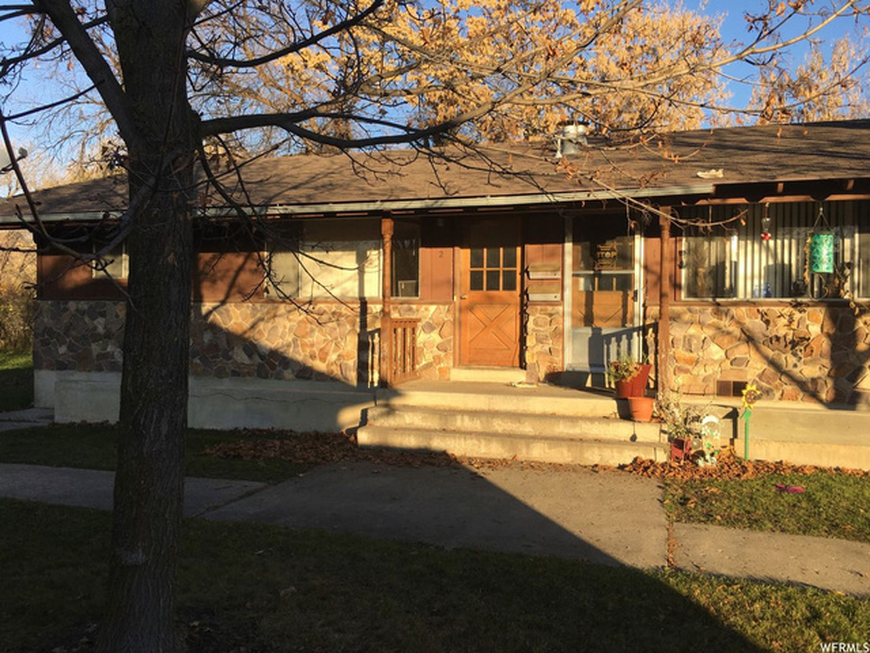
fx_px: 729
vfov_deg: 48.2
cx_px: 435
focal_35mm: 29
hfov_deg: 61.7
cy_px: 326
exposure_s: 1/651
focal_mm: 4.15
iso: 25
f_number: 2.2
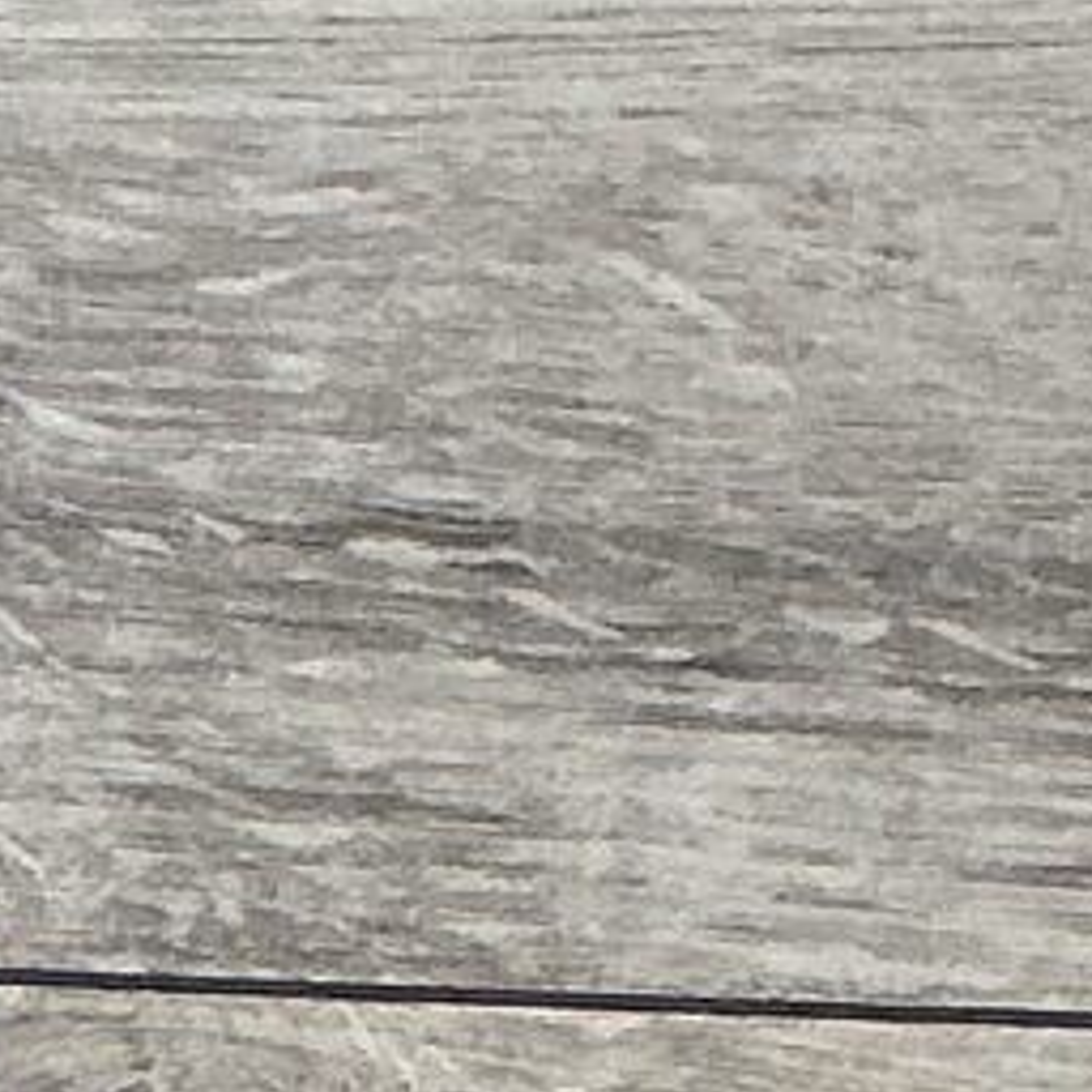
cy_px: -1280
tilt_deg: -83.6
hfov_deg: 6.0
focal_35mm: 256
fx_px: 9137
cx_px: -2841
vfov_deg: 6.6
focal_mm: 3
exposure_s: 1/100
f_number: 1.8
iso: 64
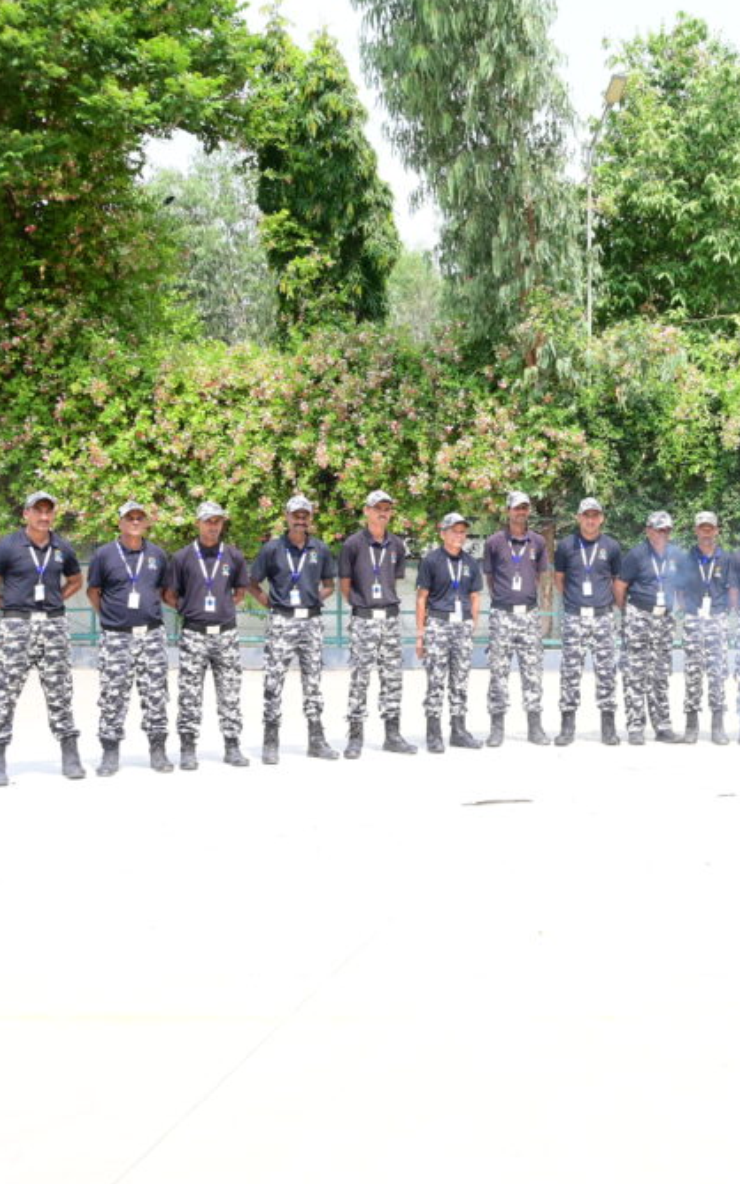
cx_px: 784
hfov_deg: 22.9
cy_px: 599
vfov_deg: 37.7
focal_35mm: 54
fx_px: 1736
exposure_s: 1/160
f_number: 10
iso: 400
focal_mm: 34.5
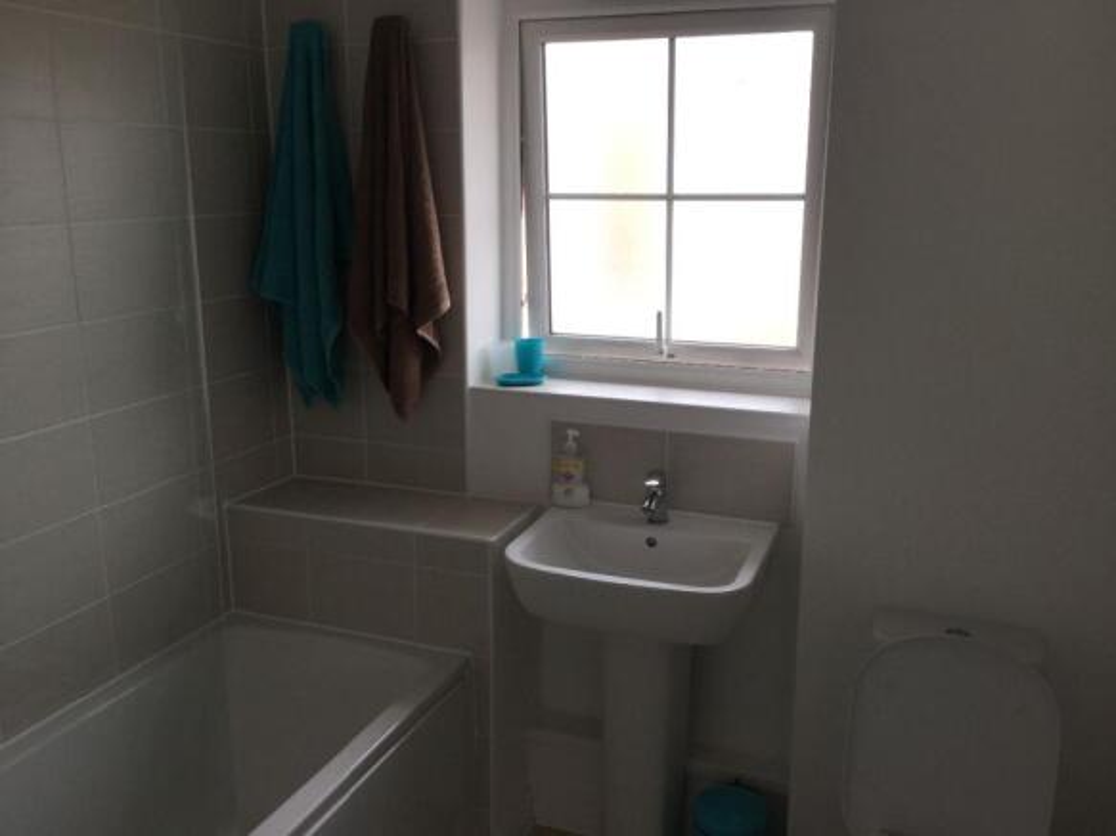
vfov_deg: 45.4
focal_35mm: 31
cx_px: 558
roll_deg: -1.2
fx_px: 999
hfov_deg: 58.4
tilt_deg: -14.0
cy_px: 418
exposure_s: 1/100
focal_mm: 3.3
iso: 25
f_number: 2.4
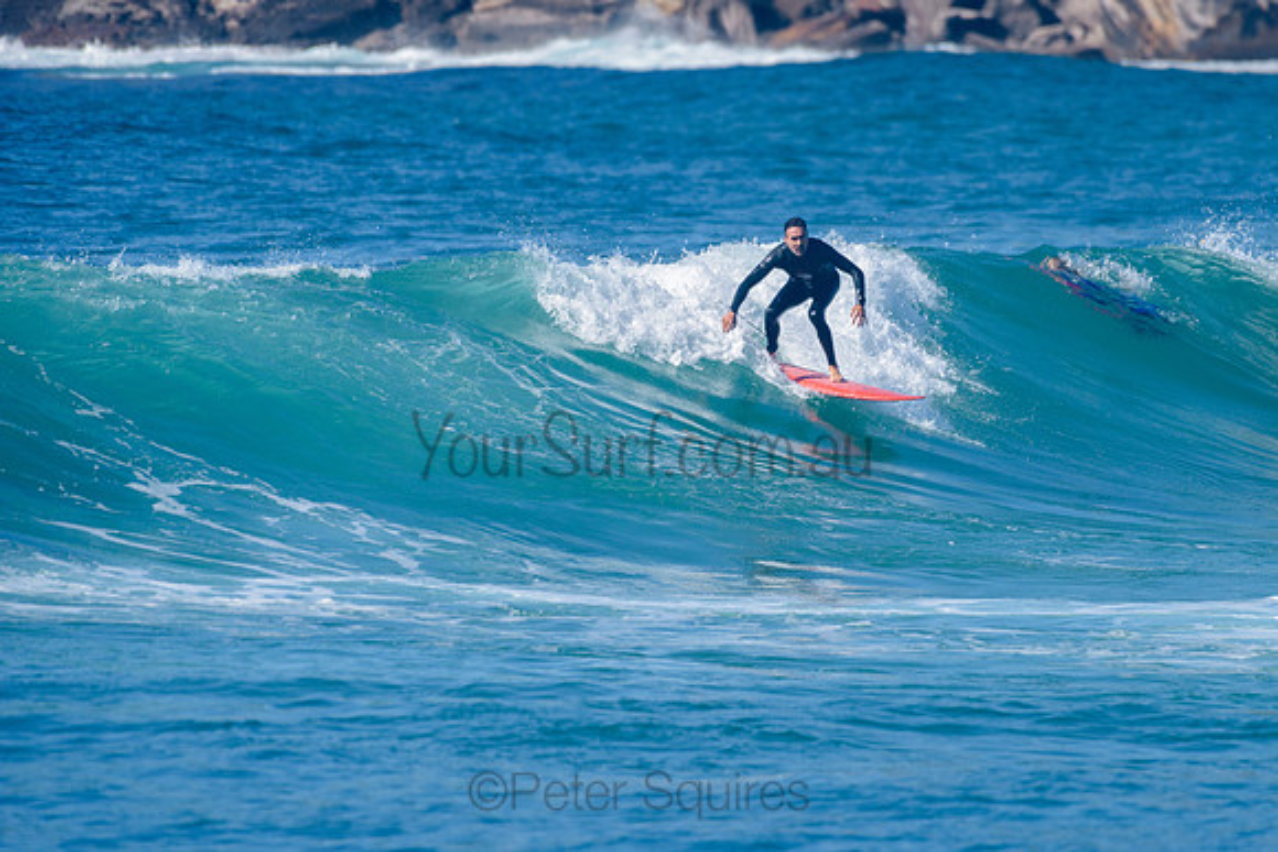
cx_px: 809
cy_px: 320
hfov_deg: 3.3
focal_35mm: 633
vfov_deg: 2.2
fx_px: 22478
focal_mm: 500
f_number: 5.6
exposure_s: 1/2000
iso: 200
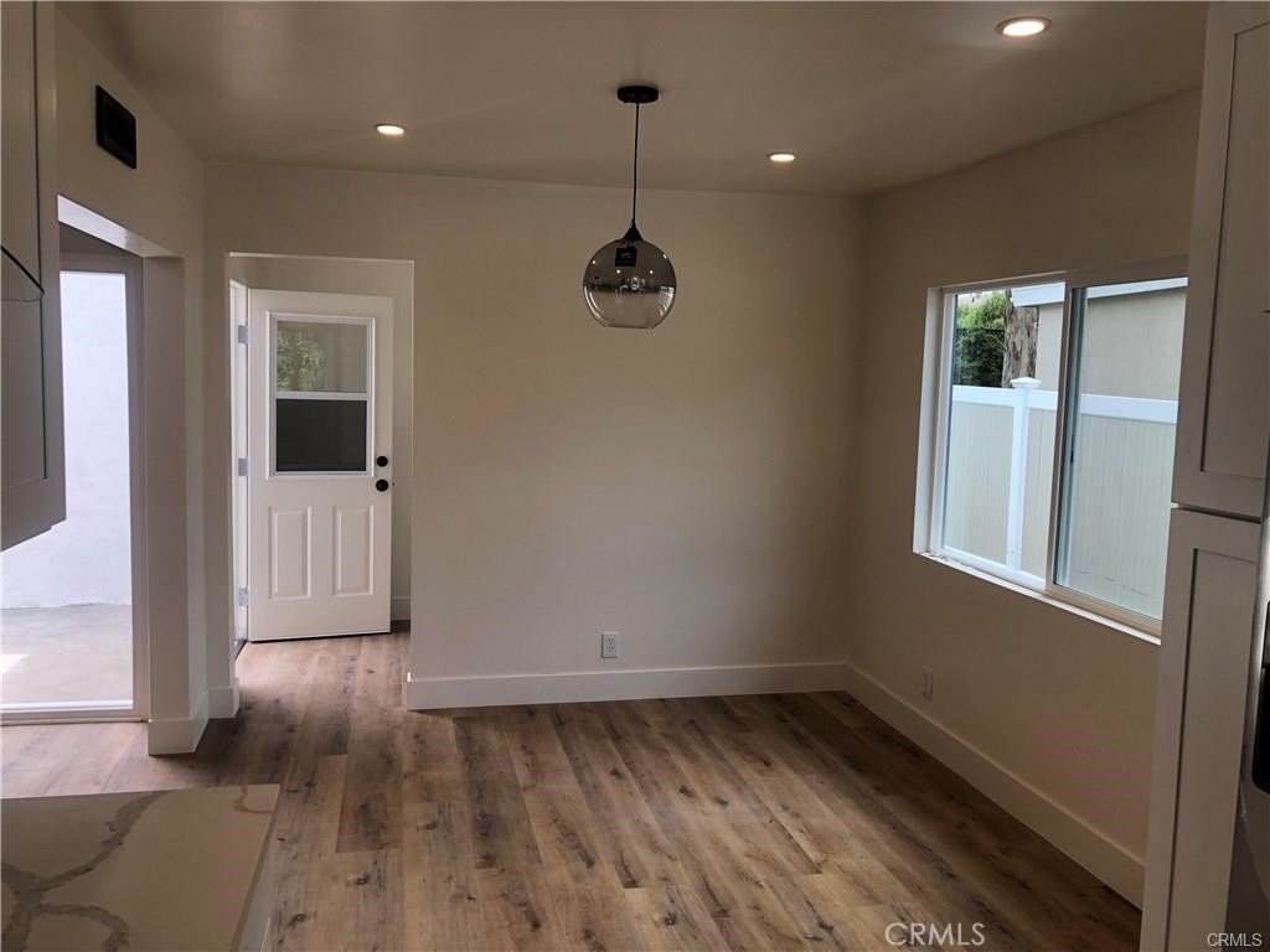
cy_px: 476
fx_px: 1027
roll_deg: -2.2
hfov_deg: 63.4
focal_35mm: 28
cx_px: 635
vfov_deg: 49.7
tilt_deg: -7.0
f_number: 1.8
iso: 20
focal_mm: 3.99
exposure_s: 1/135
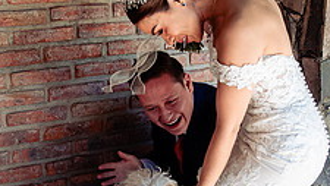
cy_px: 113
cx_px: 139
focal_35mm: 99
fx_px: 867
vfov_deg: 12.3
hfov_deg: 21.5
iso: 400
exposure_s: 1/500
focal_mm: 29
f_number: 4
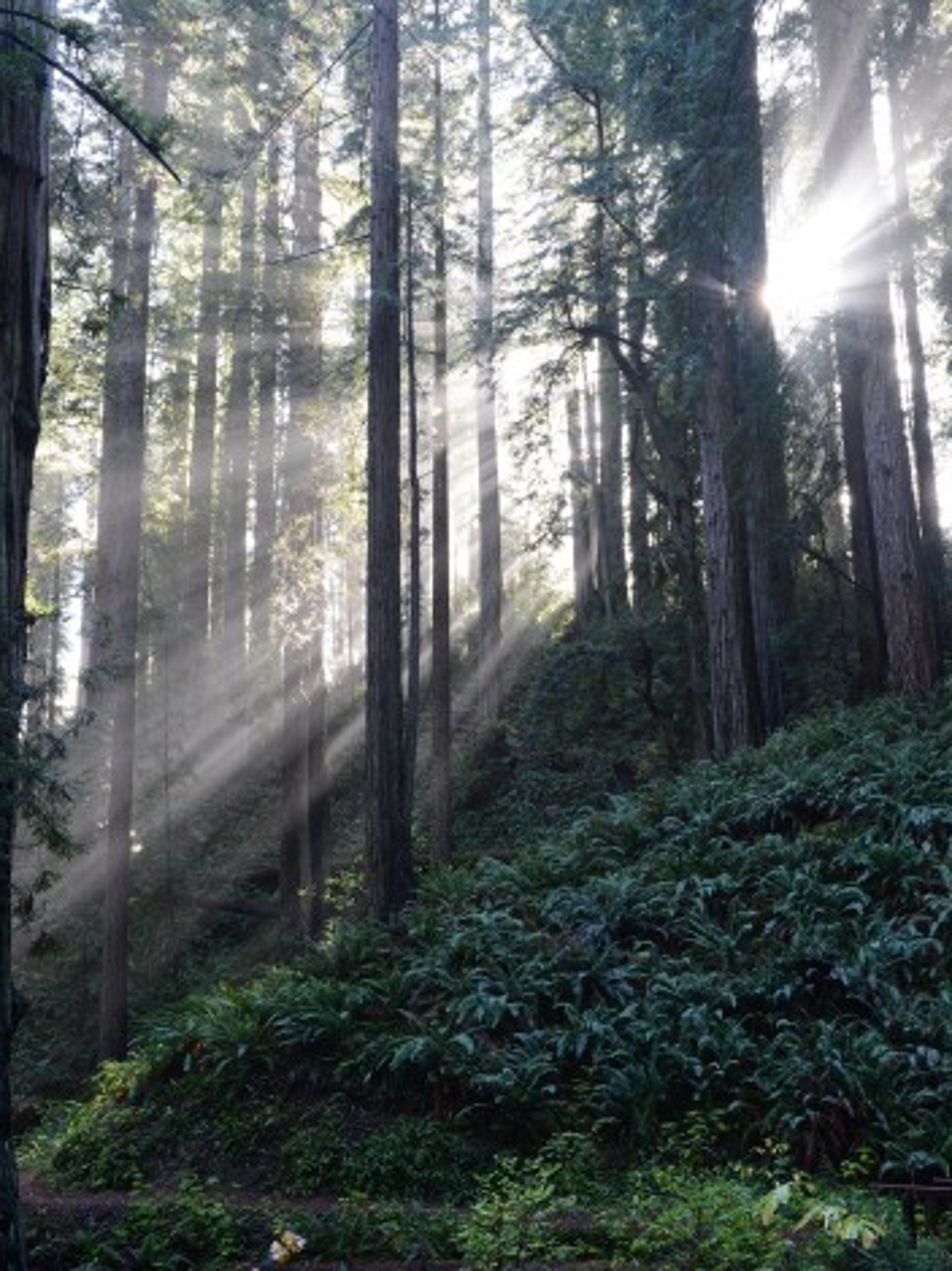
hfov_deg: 34.3
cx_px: 473
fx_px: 1541
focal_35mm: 42
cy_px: 679
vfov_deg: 44.8
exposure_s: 1/1.6
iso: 250
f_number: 16
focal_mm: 38
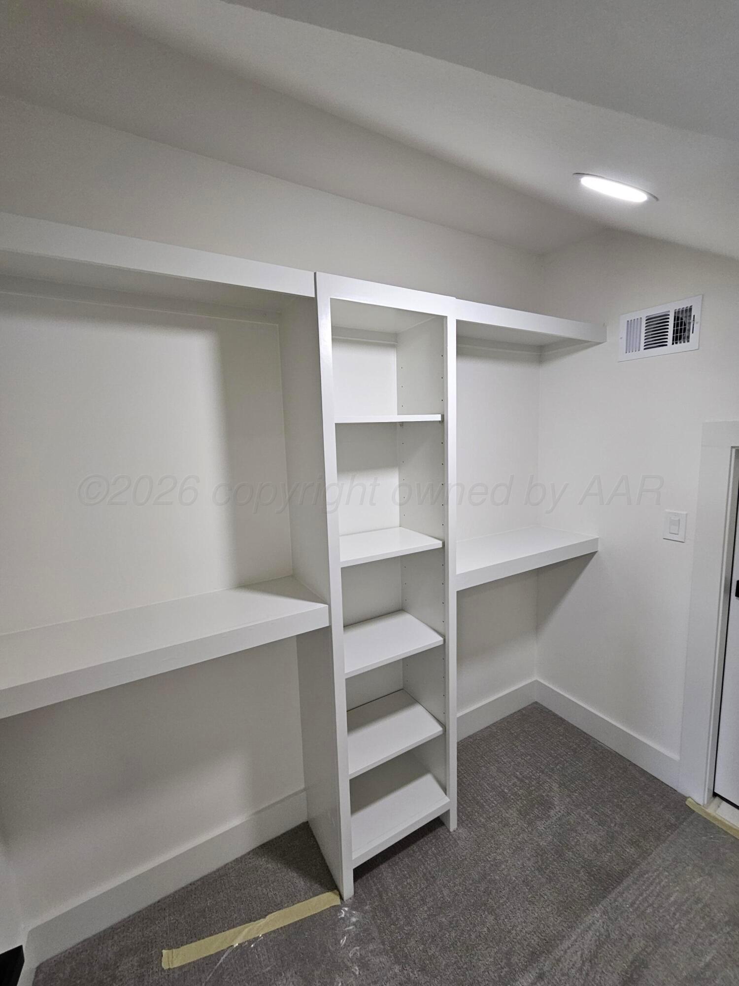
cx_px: 370
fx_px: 370
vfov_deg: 106.2
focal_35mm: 13
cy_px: 493
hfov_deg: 89.9
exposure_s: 1/60
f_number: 2.2
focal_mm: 2.2
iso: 125
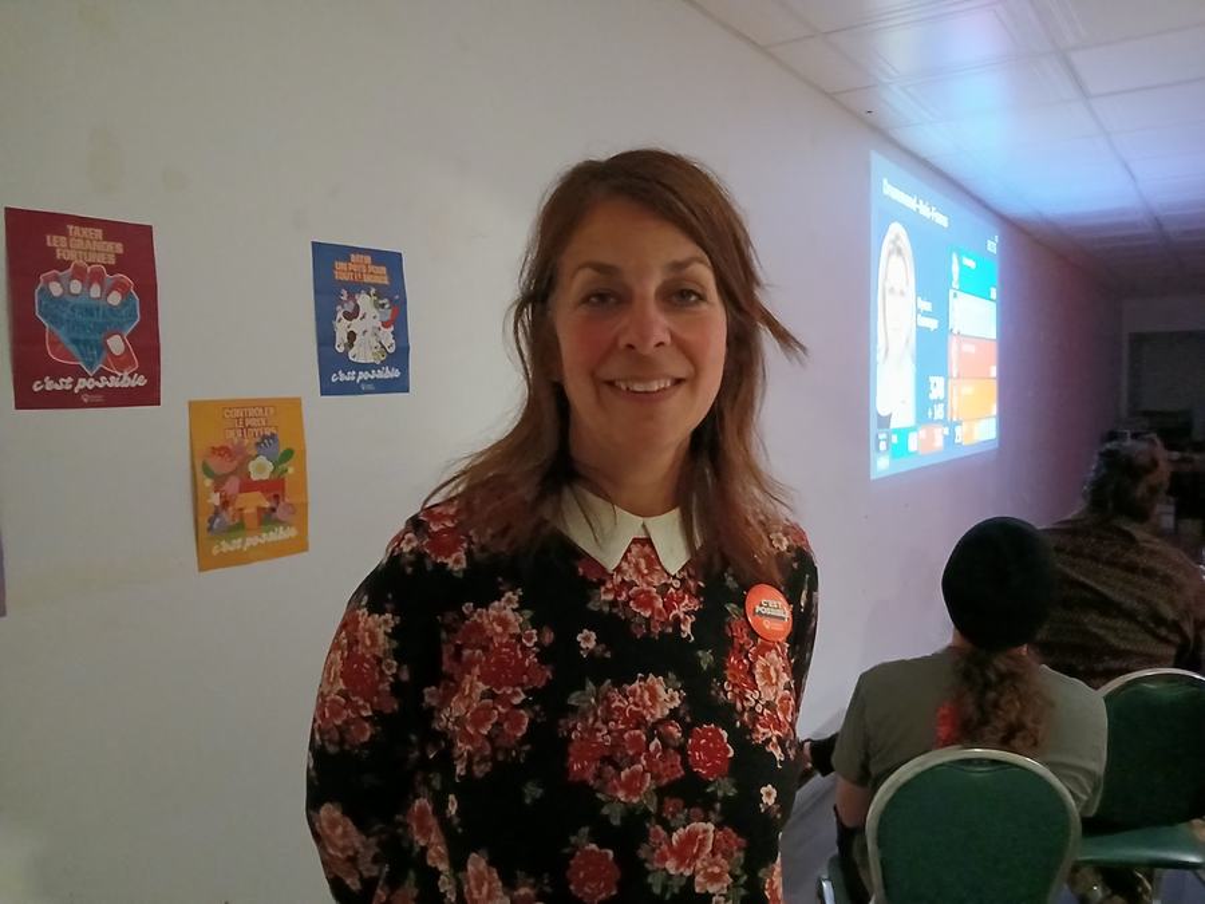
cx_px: 602
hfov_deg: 67.3
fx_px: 905
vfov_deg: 53.1
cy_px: 452
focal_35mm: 26
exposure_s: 1/10
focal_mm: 3.98
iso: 2500
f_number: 1.8
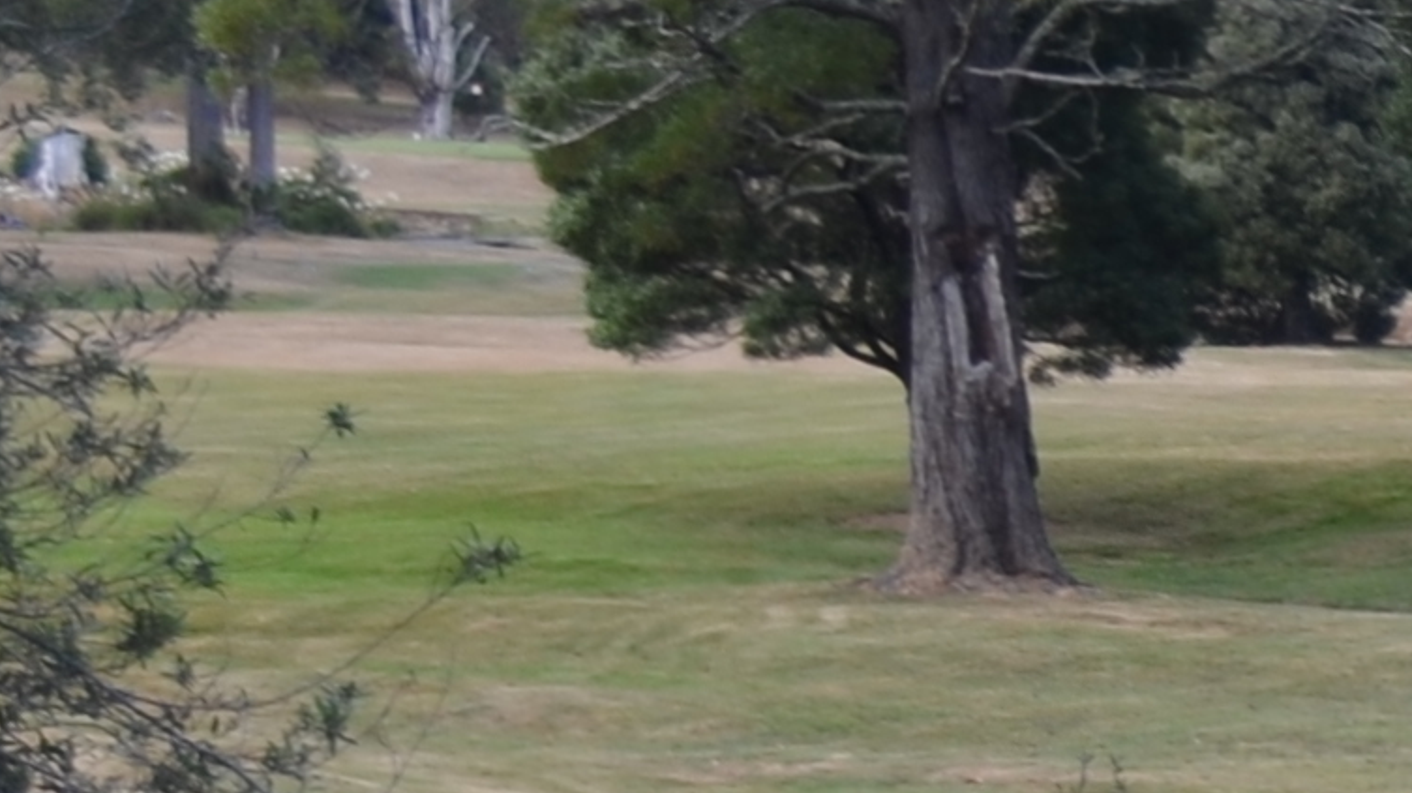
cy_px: 1802
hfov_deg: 7.3
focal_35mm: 267
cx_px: 3917
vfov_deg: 4.5
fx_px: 9993
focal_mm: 26
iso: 100
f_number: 5.6
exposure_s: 1/125
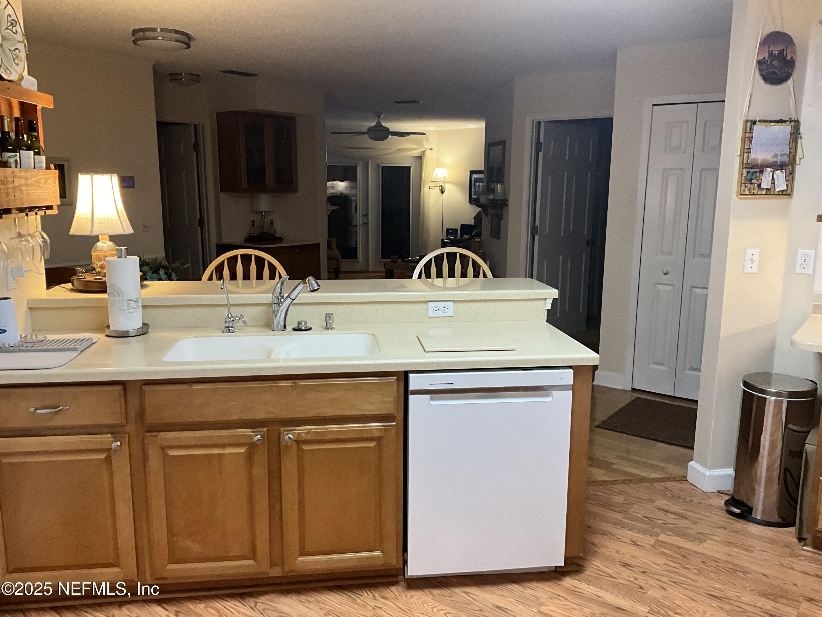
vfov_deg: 48.2
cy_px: 308
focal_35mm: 29
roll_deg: -0.9
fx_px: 689
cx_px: 411
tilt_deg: -10.8
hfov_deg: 61.7
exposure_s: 1/60
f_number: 1.8
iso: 100
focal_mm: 3
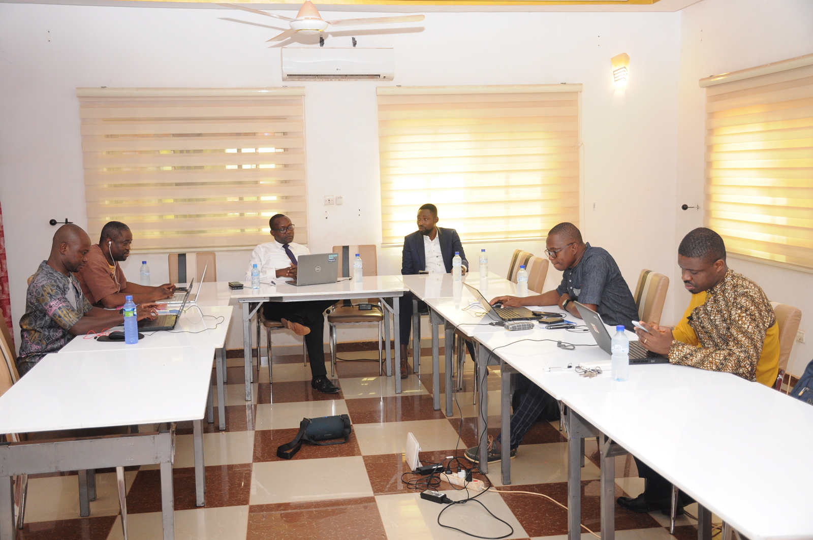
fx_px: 812
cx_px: 406
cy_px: 270
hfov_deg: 53.2
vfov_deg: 36.8
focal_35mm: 36
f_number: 3.8
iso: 800
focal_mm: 24
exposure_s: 1/50
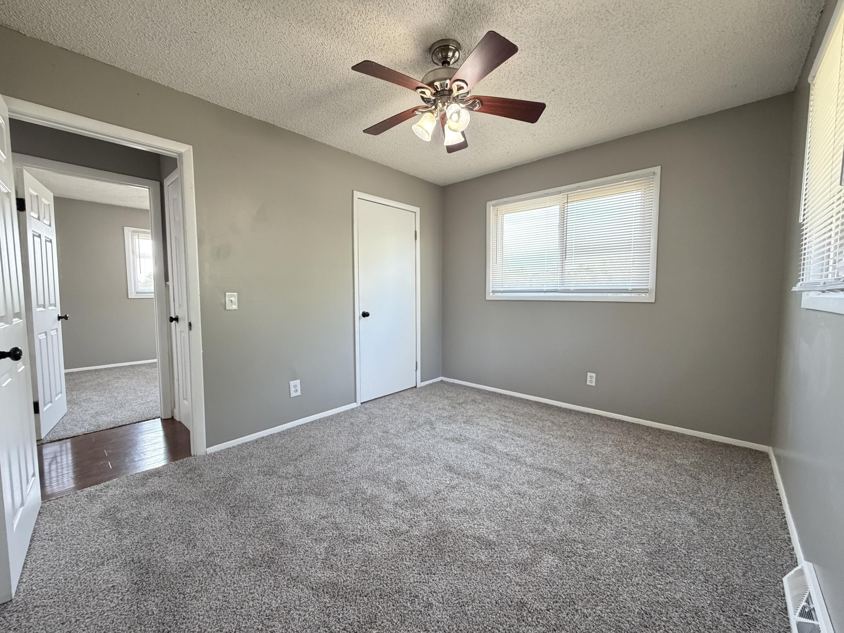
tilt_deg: -3.1
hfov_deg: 102.1
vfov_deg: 85.7
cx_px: 422
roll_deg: +0.0
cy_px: 316
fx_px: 341
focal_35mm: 14
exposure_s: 1/60
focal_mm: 2.22
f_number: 2.2
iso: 500
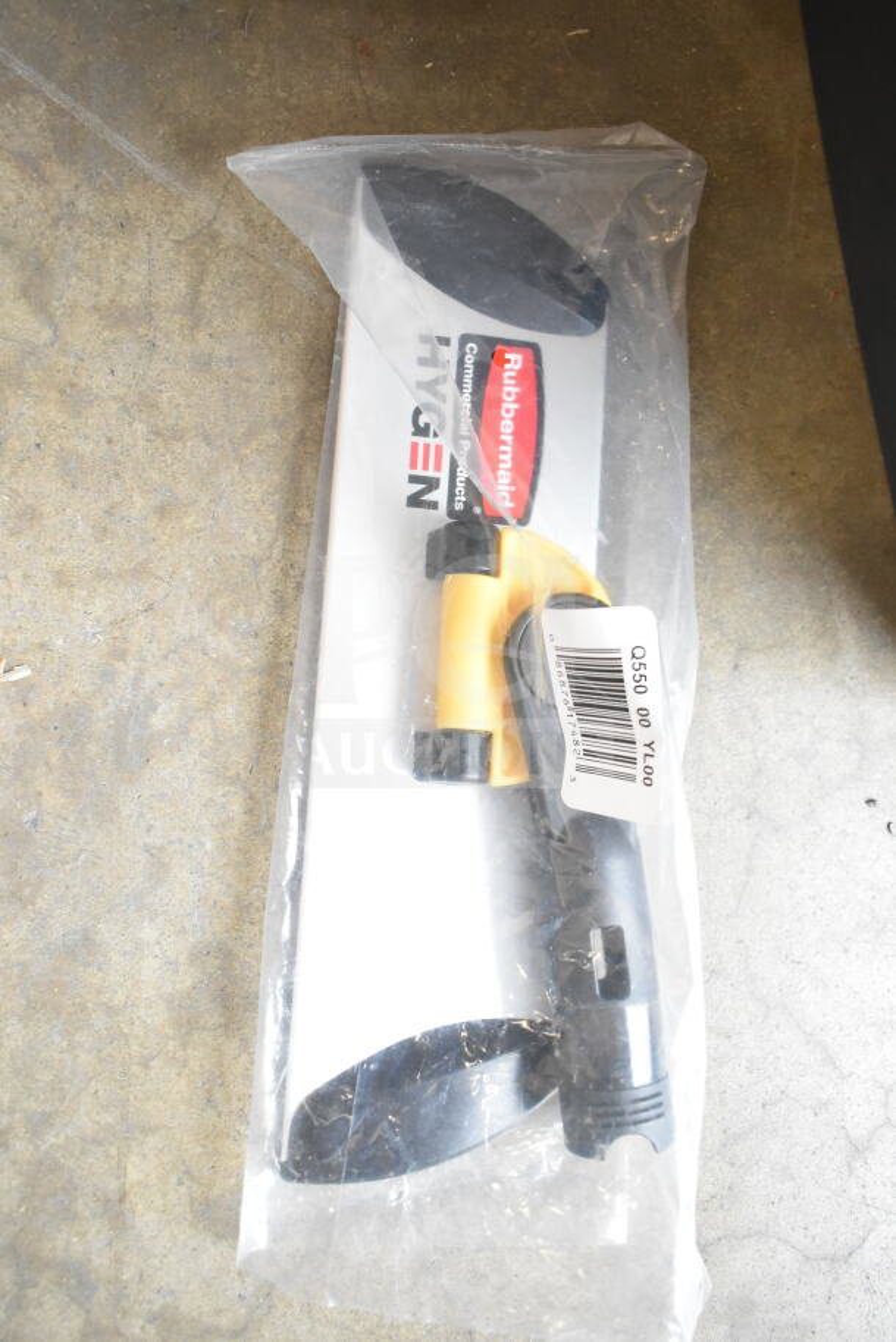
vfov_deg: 61.9
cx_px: 448
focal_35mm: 30
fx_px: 1119
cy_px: 671
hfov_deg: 43.6
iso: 1600
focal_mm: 20
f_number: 4.5
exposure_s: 1/80
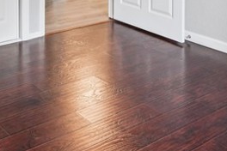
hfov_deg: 30.9
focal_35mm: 64
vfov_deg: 18.2
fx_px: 406
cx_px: 68
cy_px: -93
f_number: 13
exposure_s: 1.3
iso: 100
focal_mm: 16.6
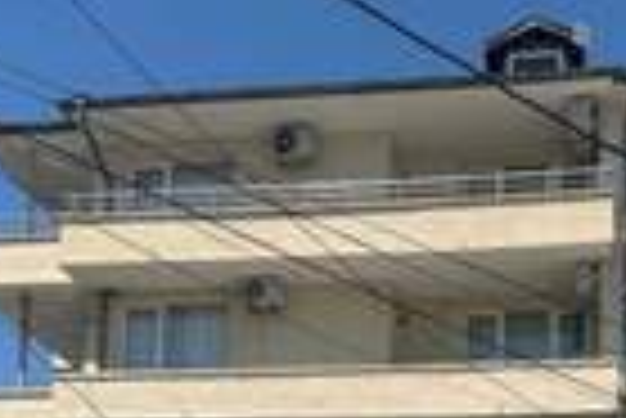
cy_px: 524
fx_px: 1184
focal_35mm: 68
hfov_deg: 29.4
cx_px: 423
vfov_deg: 18.8
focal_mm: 6.86
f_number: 1.78
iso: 80
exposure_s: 1/7042
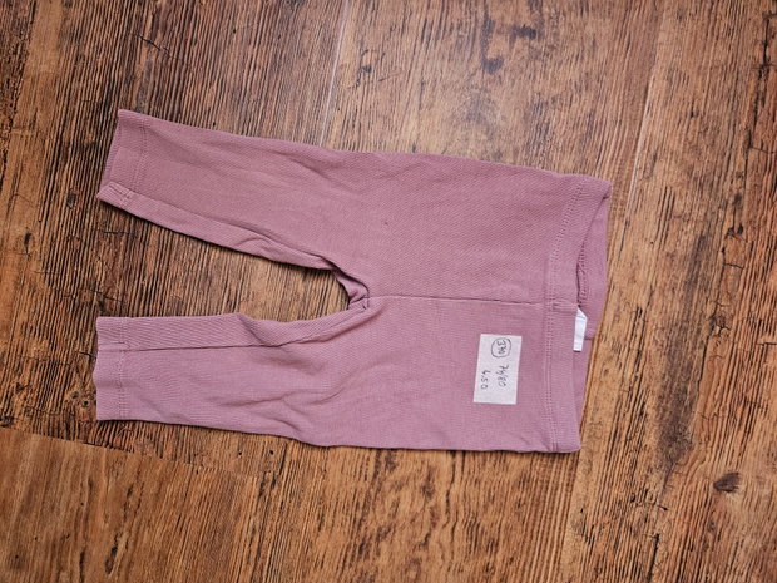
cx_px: 388
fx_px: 516
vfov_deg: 58.9
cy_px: 292
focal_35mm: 23
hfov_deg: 73.9
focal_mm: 5.4
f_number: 1.8
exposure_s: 1/100
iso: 400
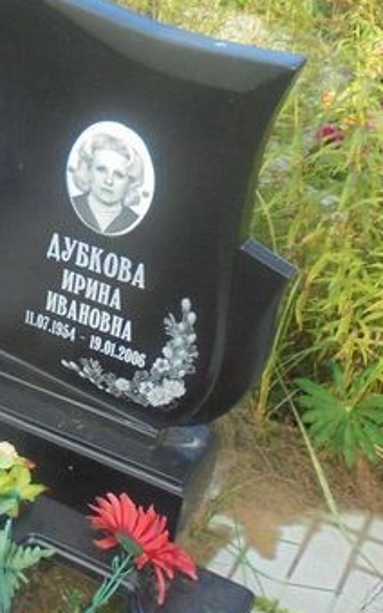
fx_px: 1085
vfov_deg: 31.5
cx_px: -2
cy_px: 329
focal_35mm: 65
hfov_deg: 19.4
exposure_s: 1/250
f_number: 3.5
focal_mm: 4.6
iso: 250
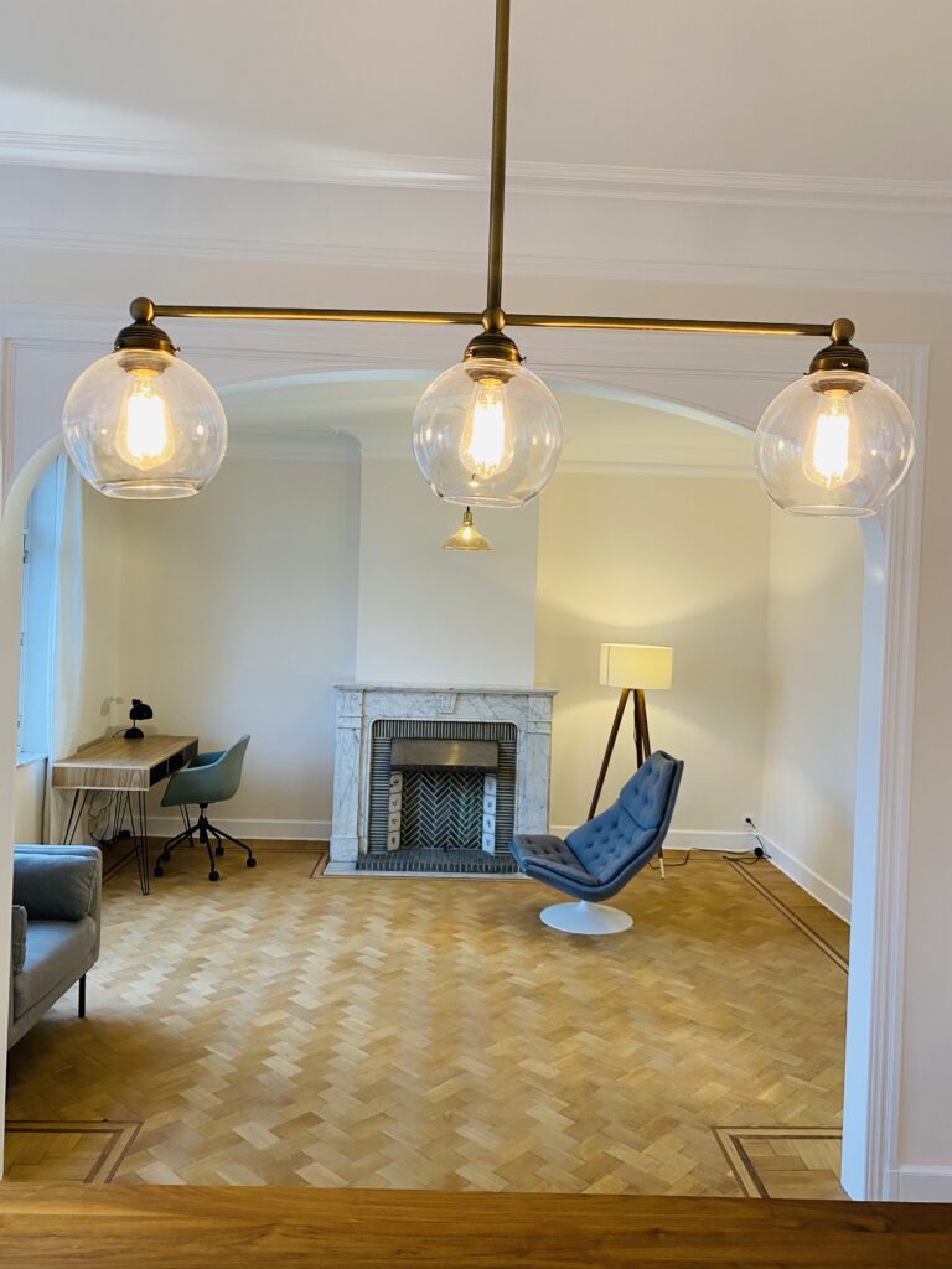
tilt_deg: +1.2
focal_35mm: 26
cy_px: 634
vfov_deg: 67.3
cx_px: 476
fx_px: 953
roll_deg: -2.1
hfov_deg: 53.1
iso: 80
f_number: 1.8
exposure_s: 1/50
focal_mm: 4.25
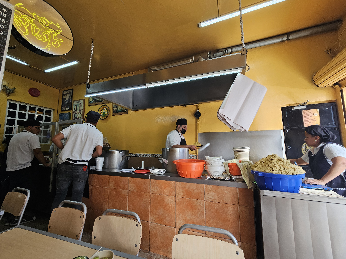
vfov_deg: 89.9
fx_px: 130
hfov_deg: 106.2
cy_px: 130
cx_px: 173
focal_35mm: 13
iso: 50
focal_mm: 2.2
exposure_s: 1/120
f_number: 2.2
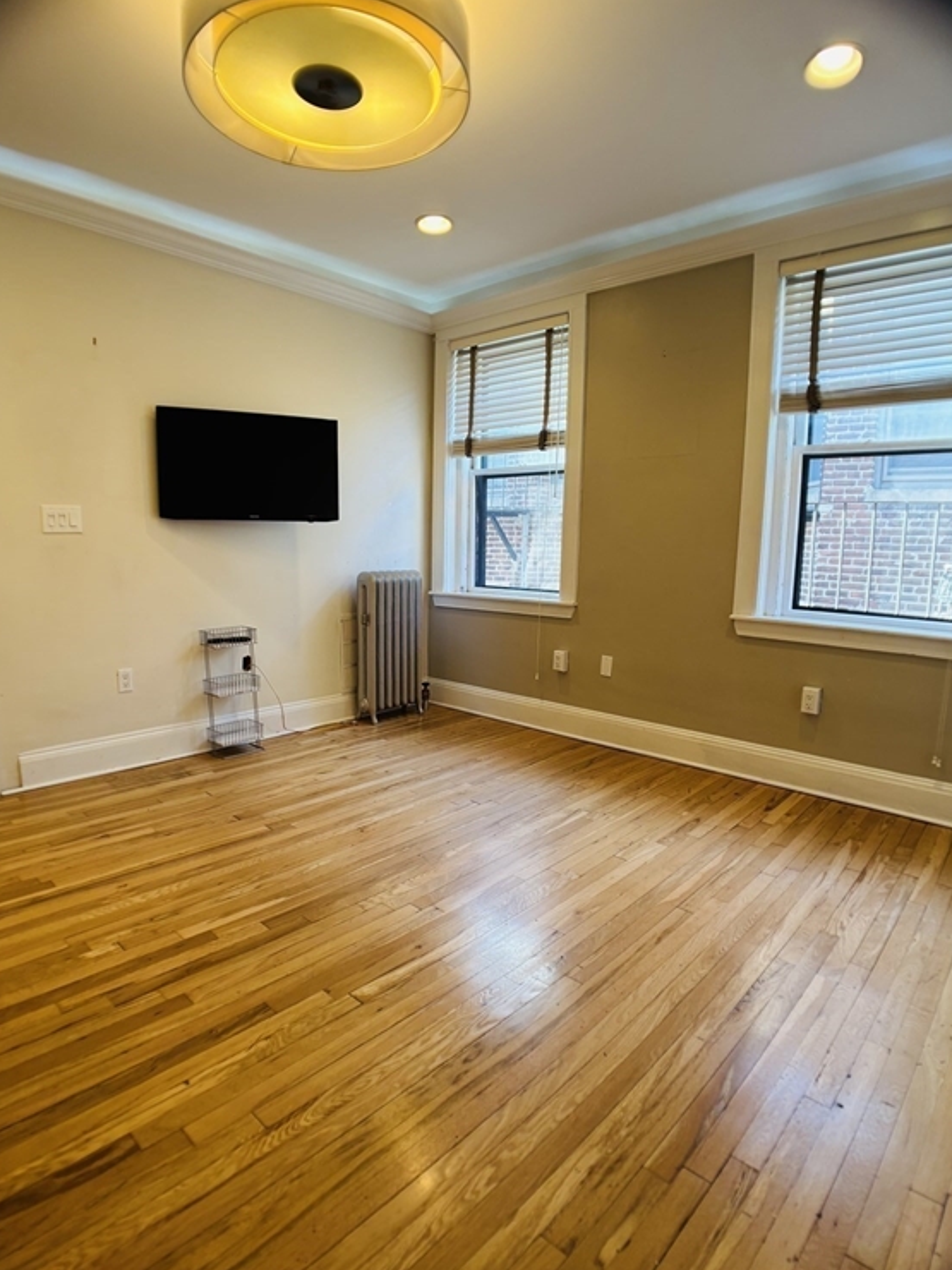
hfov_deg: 51.4
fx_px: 990
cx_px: 482
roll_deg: -2.1
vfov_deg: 65.3
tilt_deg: -9.2
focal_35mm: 27
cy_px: 652
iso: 80
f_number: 1.6
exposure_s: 1/60
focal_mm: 5.96
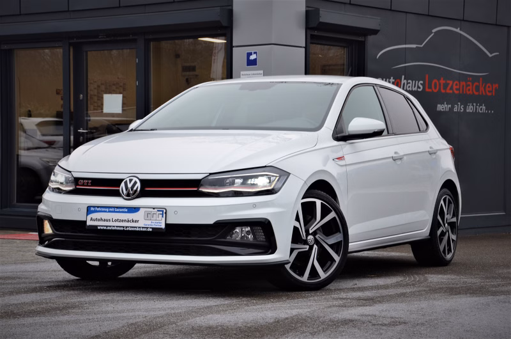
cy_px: 170
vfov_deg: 15.6
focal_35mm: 87
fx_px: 1232
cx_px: 256
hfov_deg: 23.4
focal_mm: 58
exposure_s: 1/60
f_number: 10
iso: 400
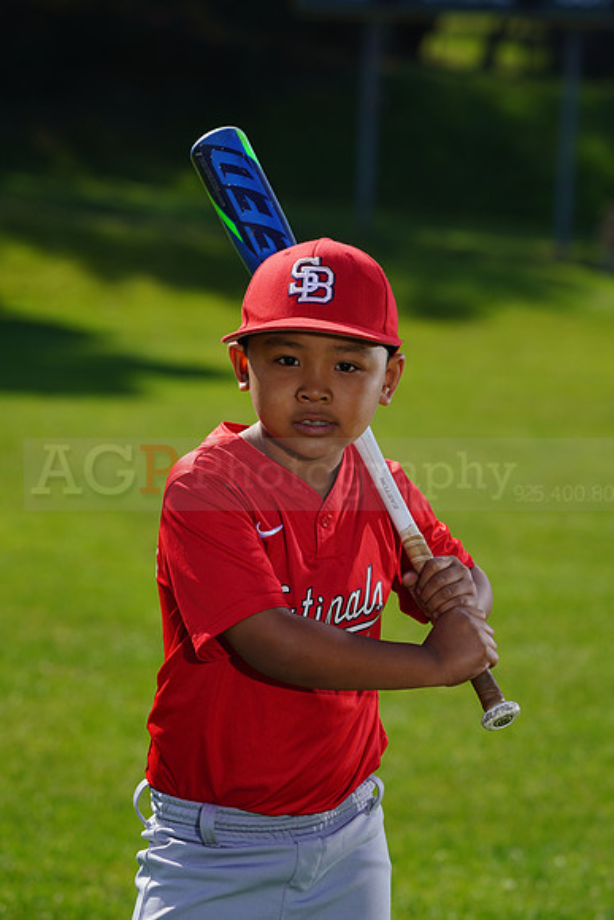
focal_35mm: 212
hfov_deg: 6.5
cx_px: 307
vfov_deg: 9.7
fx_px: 5420
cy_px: 460
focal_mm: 212
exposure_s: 1/250
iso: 100
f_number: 9
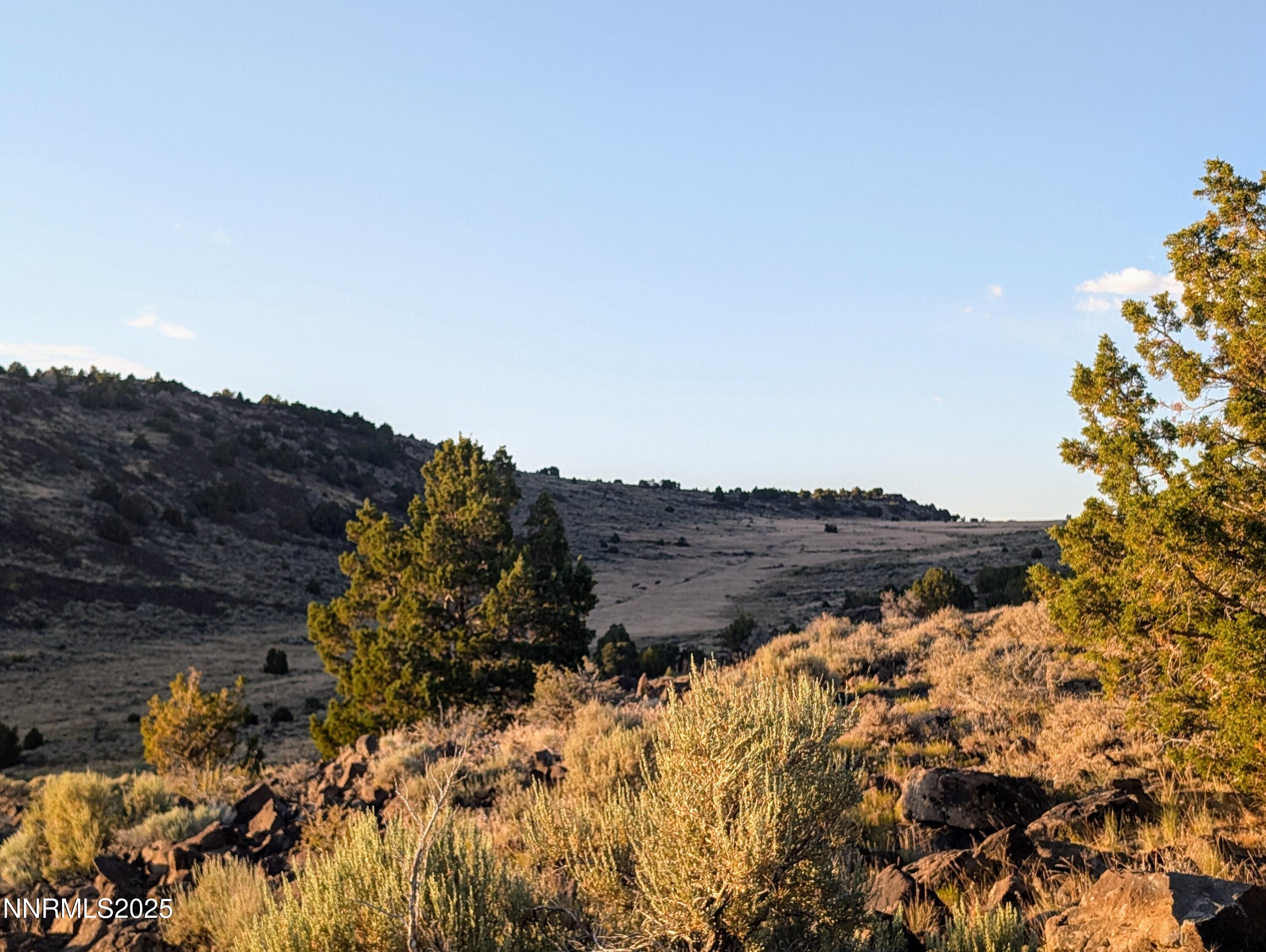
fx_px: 1794
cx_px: 633
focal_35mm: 49
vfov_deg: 29.7
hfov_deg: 38.9
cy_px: 476
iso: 27
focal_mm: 6.9
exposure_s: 1/332
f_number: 1.68
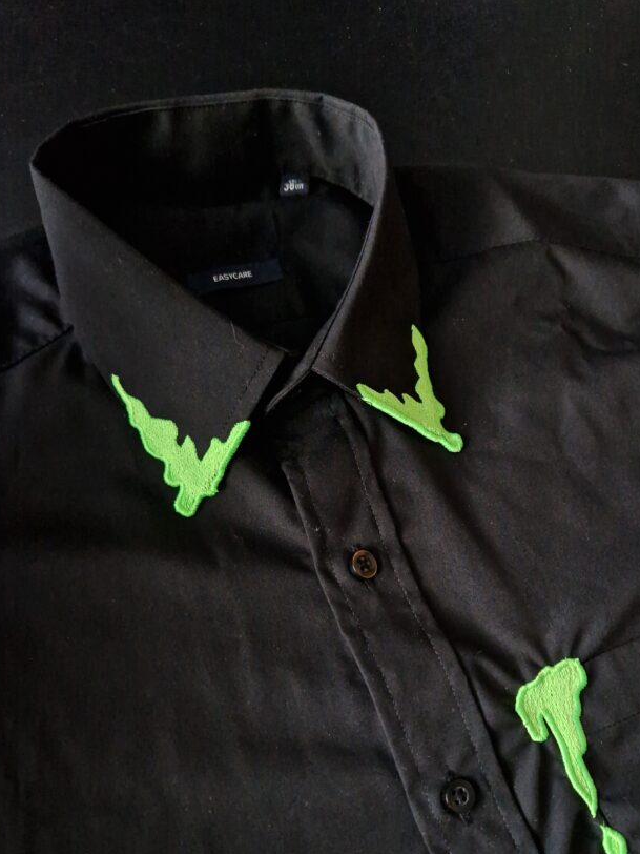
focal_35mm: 29
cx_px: 360
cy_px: 536
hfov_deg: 48.1
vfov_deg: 60.8
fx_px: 715
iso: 200
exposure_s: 1/100
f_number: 1.8
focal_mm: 5.4
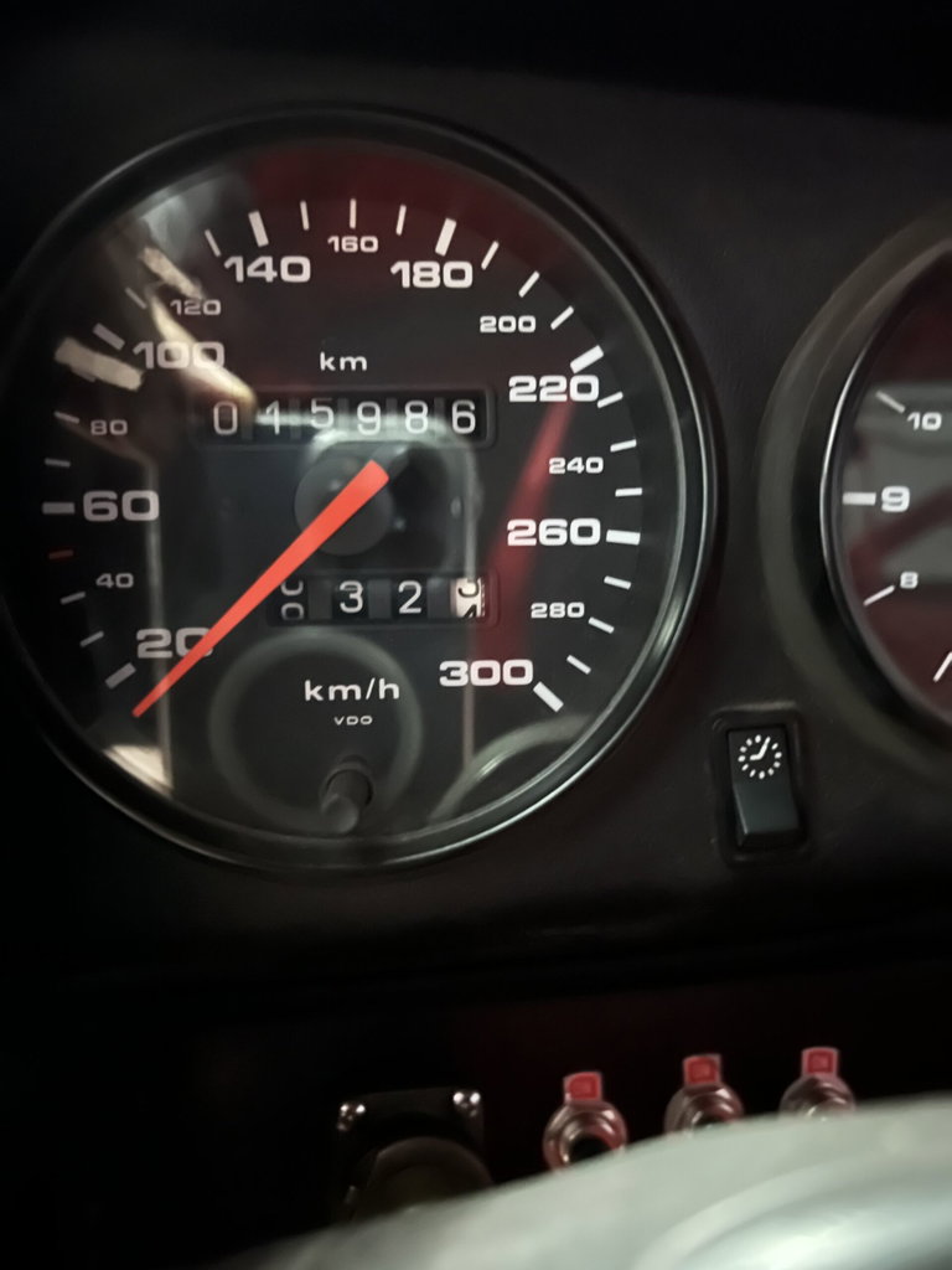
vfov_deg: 67.3
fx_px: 953
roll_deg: -0.7
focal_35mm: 26
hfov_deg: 53.1
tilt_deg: -12.1
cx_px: 476
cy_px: 635
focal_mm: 5.7
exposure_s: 1/5
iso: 8000
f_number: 1.5
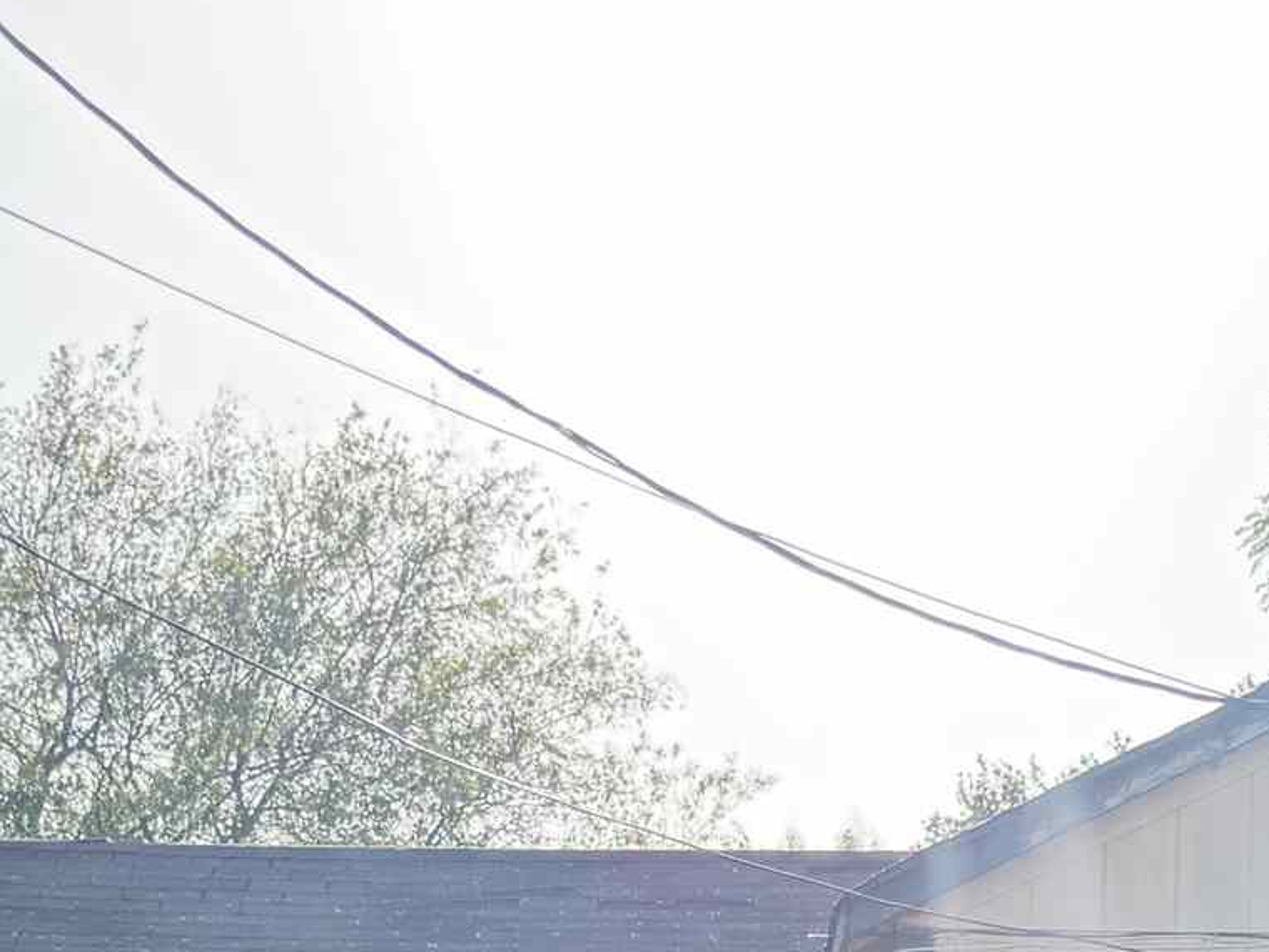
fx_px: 3556
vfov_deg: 14.3
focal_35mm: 97
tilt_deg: +0.5
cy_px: 1420
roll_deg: -0.5
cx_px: 880
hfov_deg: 20.1
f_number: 1.78
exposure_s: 1/955
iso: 100
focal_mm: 6.76
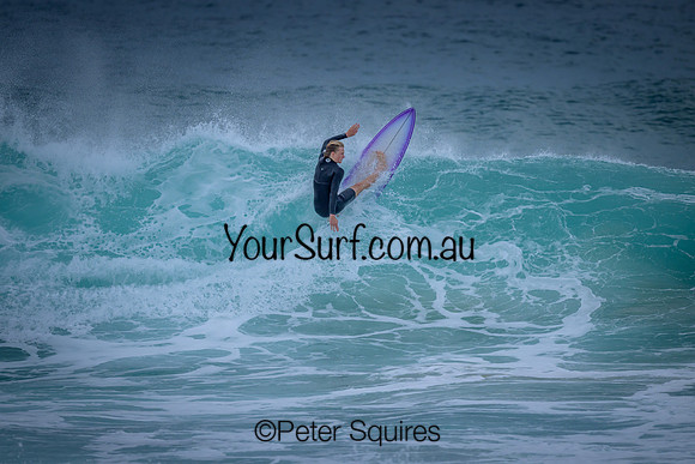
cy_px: 232
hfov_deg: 2.6
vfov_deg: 1.7
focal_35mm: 800
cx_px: 348
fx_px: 15447
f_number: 6.3
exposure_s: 1/2000
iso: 800
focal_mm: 800
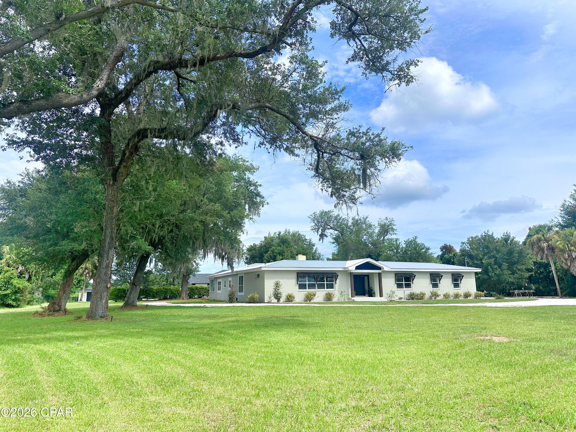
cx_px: 288
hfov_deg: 71.6
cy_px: 216
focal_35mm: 24
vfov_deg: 56.8
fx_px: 399
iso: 80
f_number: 1.78
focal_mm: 6.86
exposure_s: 1/5848
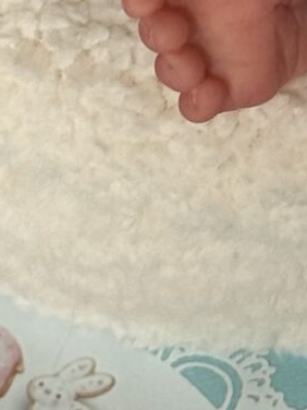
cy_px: -706
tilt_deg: -39.9
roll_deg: +0.8
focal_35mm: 327
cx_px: 275
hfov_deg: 4.5
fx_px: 3867
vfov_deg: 5.7
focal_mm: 6.76
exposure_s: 1/100
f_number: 1.78
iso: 100
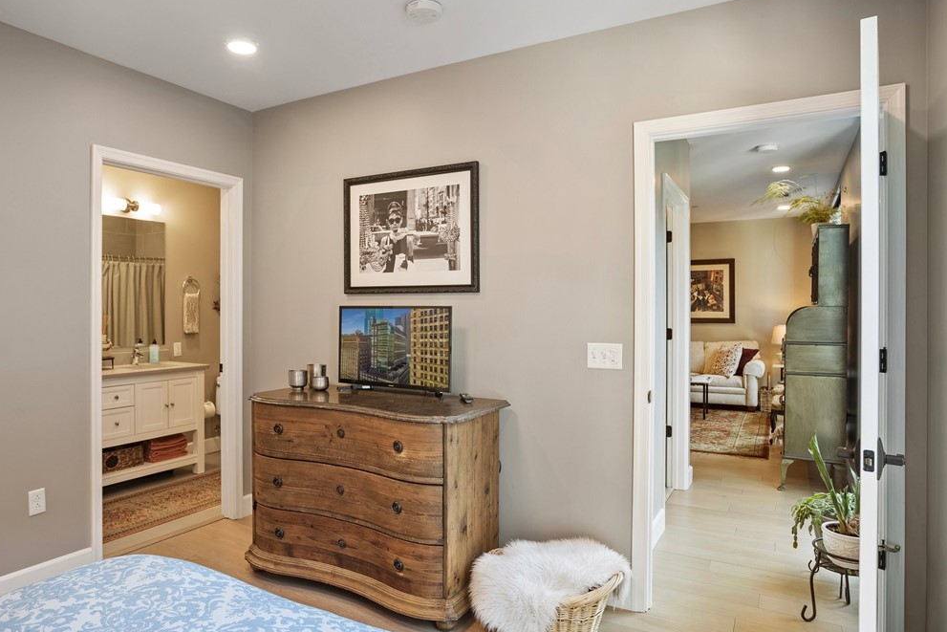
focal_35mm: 23
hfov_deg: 75.9
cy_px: 305
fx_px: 605
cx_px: 434
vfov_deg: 55.1
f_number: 8
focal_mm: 21
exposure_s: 1/5
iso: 400
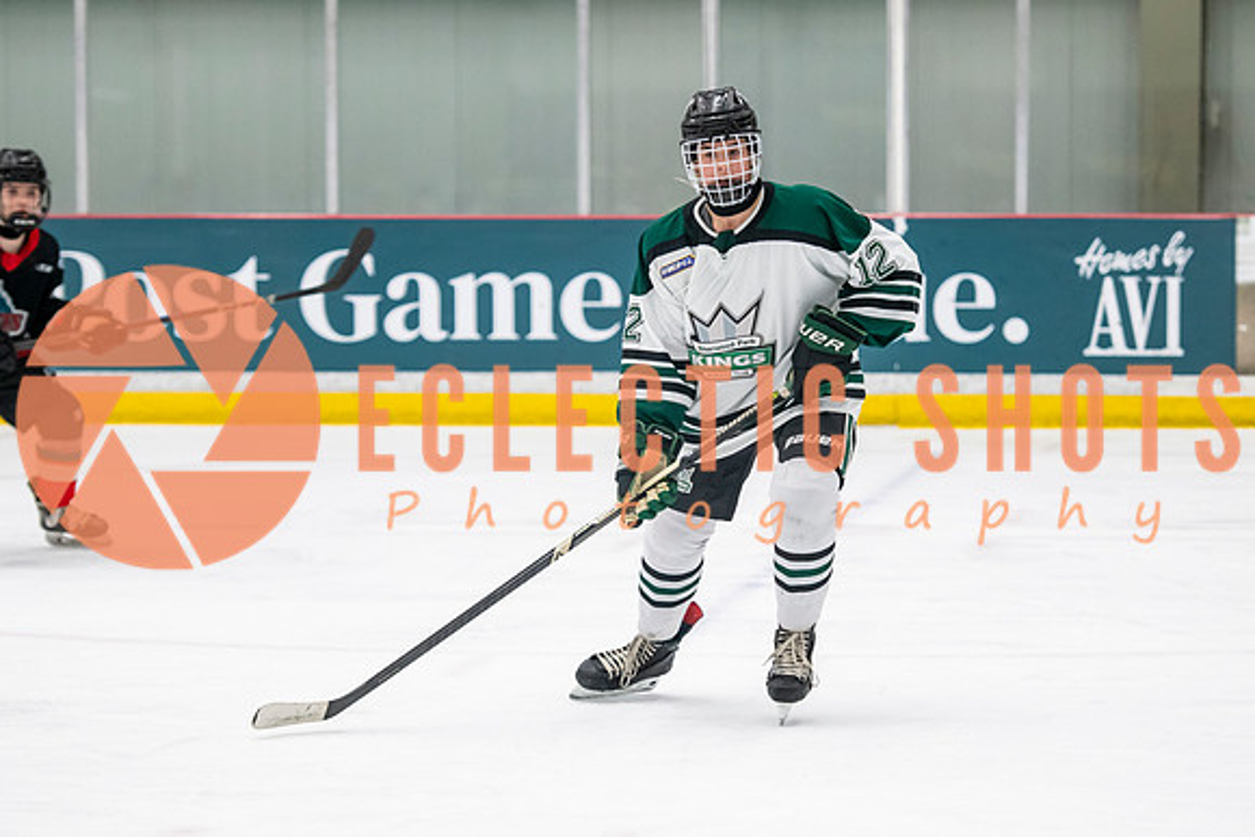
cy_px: 395
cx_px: 653
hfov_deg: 13.0
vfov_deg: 8.7
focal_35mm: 158
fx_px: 5498
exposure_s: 1/640
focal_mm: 112
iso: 2000
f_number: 3.2
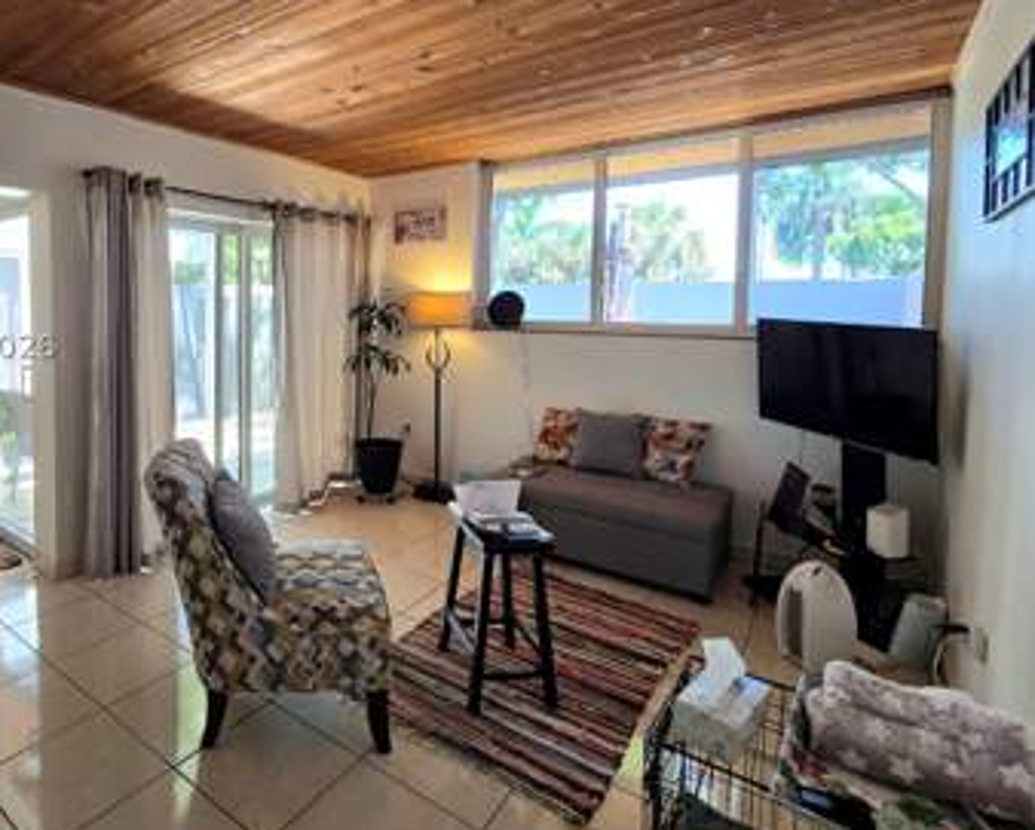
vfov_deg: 73.3
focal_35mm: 18
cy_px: 346
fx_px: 552
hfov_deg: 83.1
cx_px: 337
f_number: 2.2
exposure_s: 1/60.2
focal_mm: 2.2
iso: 80
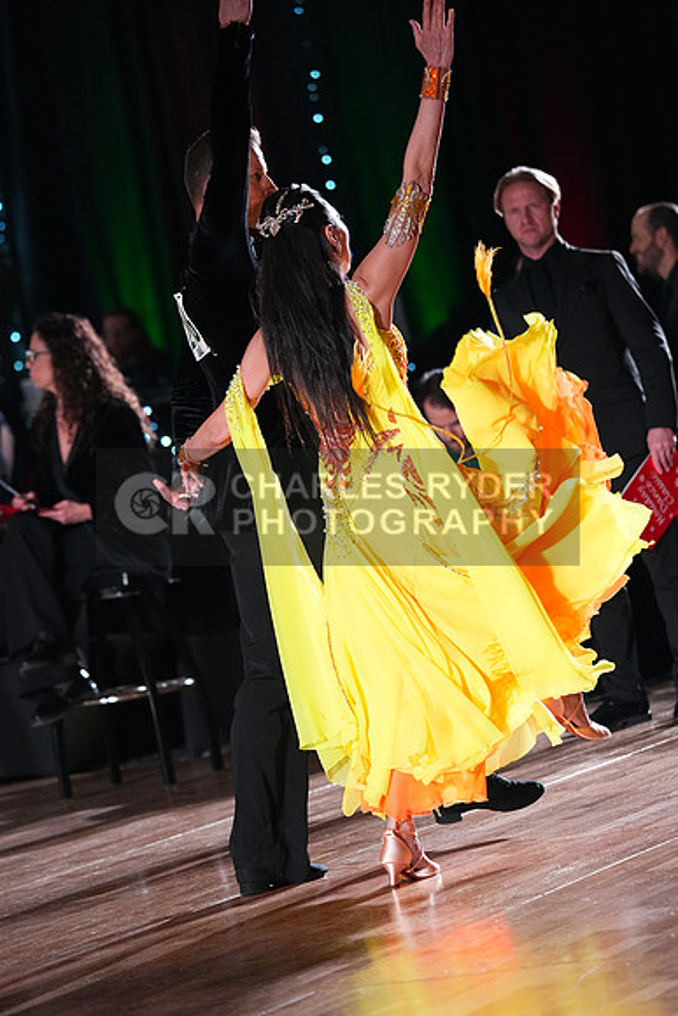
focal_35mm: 162
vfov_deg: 12.7
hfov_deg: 8.5
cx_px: 339
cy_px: 508
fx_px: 4573
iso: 6400
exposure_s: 1/400
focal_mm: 162
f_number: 4
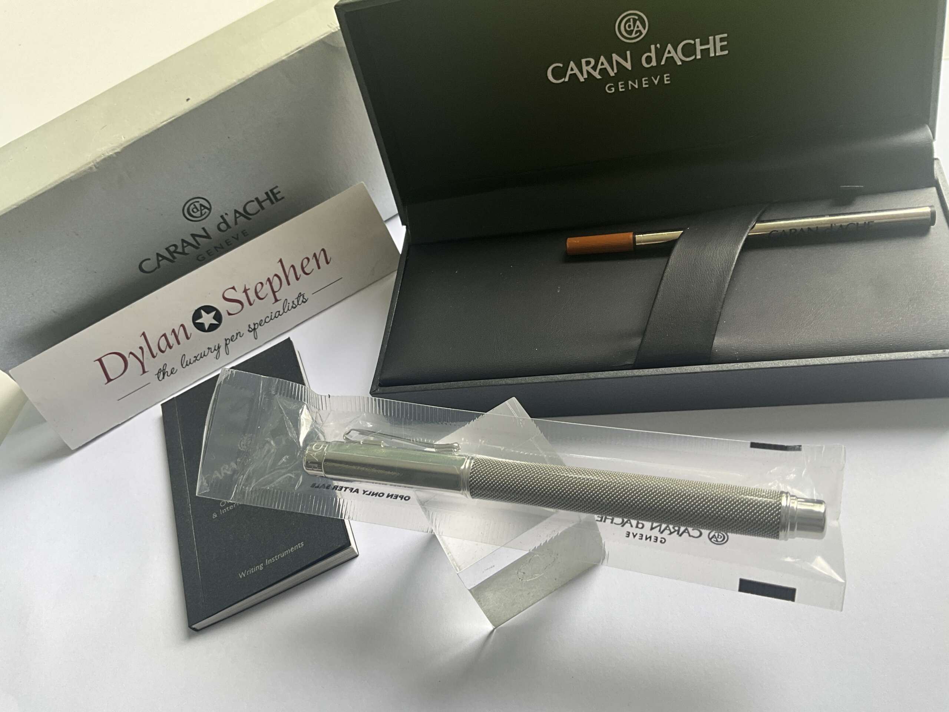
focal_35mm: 29
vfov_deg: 48.2
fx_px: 795
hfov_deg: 61.7
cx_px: 474
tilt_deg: -50.3
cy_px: 356
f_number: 1.8
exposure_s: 1/122
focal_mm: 3
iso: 25
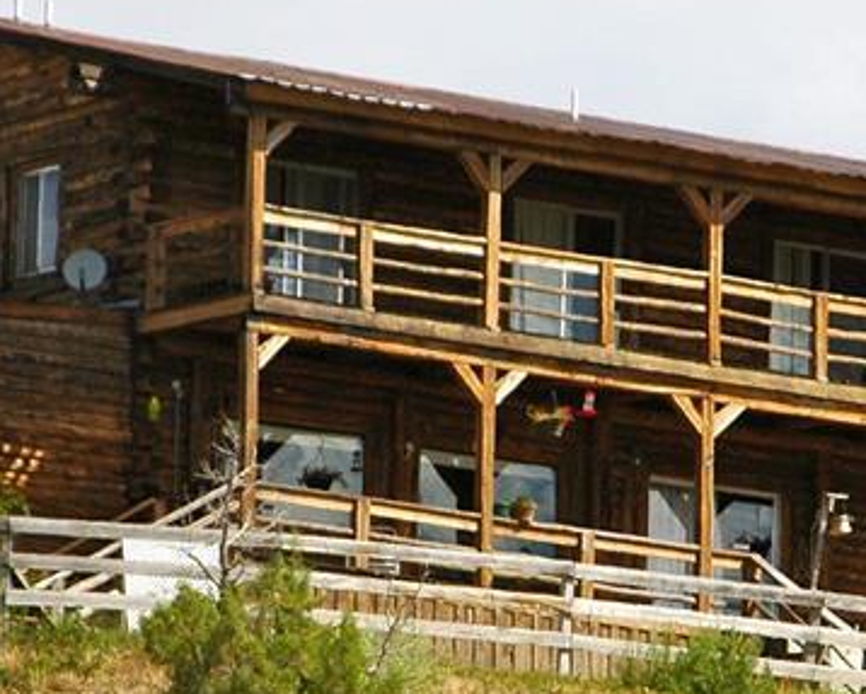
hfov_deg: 2.8
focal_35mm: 683
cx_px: 597
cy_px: 404
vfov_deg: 2.3
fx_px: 17520
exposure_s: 1/320
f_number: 9
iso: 200
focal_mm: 170
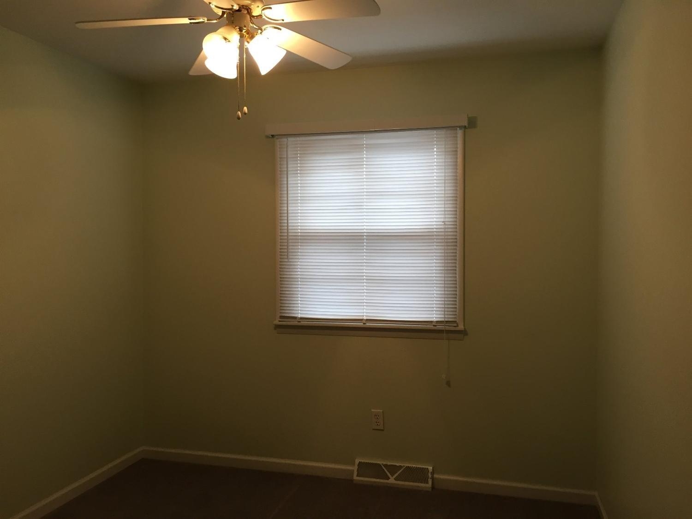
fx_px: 580
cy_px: 260
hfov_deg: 61.7
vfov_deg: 48.2
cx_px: 346
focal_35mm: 29
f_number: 2.2
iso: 40
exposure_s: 1/30
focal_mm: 4.15
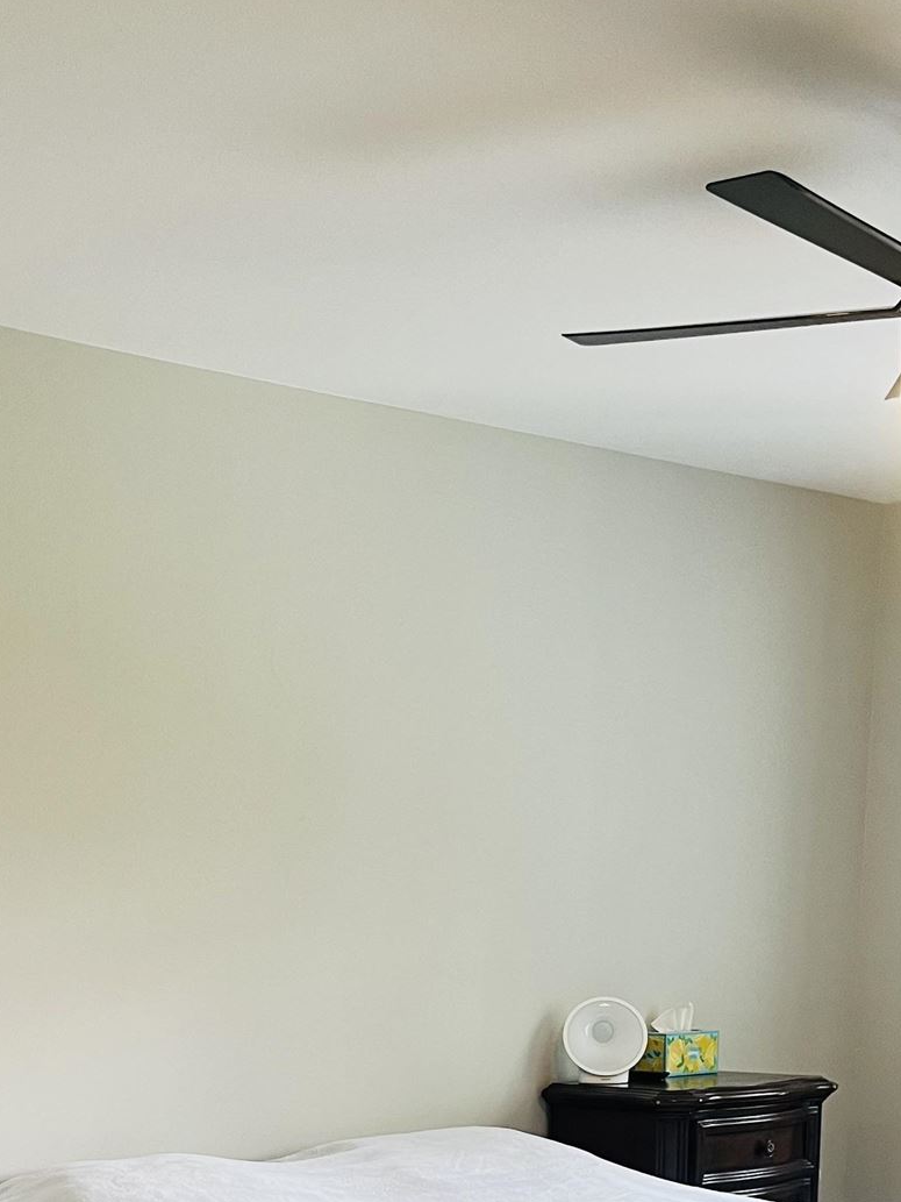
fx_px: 2012
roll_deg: +0.4
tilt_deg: -12.6
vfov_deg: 30.4
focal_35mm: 58
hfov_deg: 25.0
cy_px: 1261
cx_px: 252
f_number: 1.6
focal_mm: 5.1
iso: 100
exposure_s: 1/60
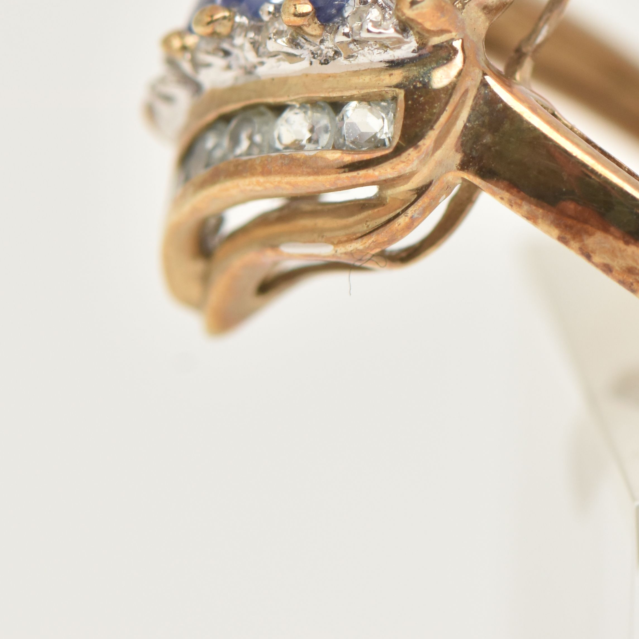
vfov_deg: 5.0
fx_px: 7333
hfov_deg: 5.0
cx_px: 462
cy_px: 112
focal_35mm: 351
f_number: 9
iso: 400
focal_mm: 105
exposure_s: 1/100
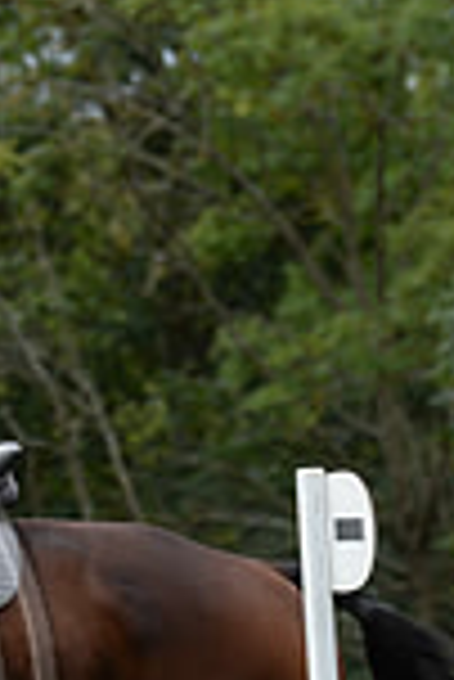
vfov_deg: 1.4
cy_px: 662
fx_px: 28251
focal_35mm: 1497
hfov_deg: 0.9
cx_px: -405
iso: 800
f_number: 10
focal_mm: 390
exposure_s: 1/640
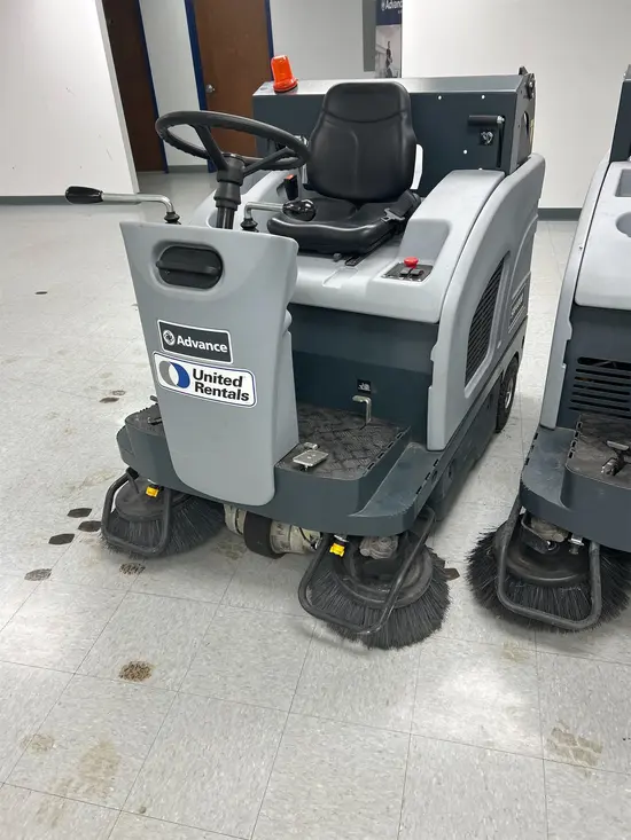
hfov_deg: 53.1
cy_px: 420
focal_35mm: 26
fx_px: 632
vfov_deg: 67.3
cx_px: 316
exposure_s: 1/120
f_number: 1.5
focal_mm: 5.7
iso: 125
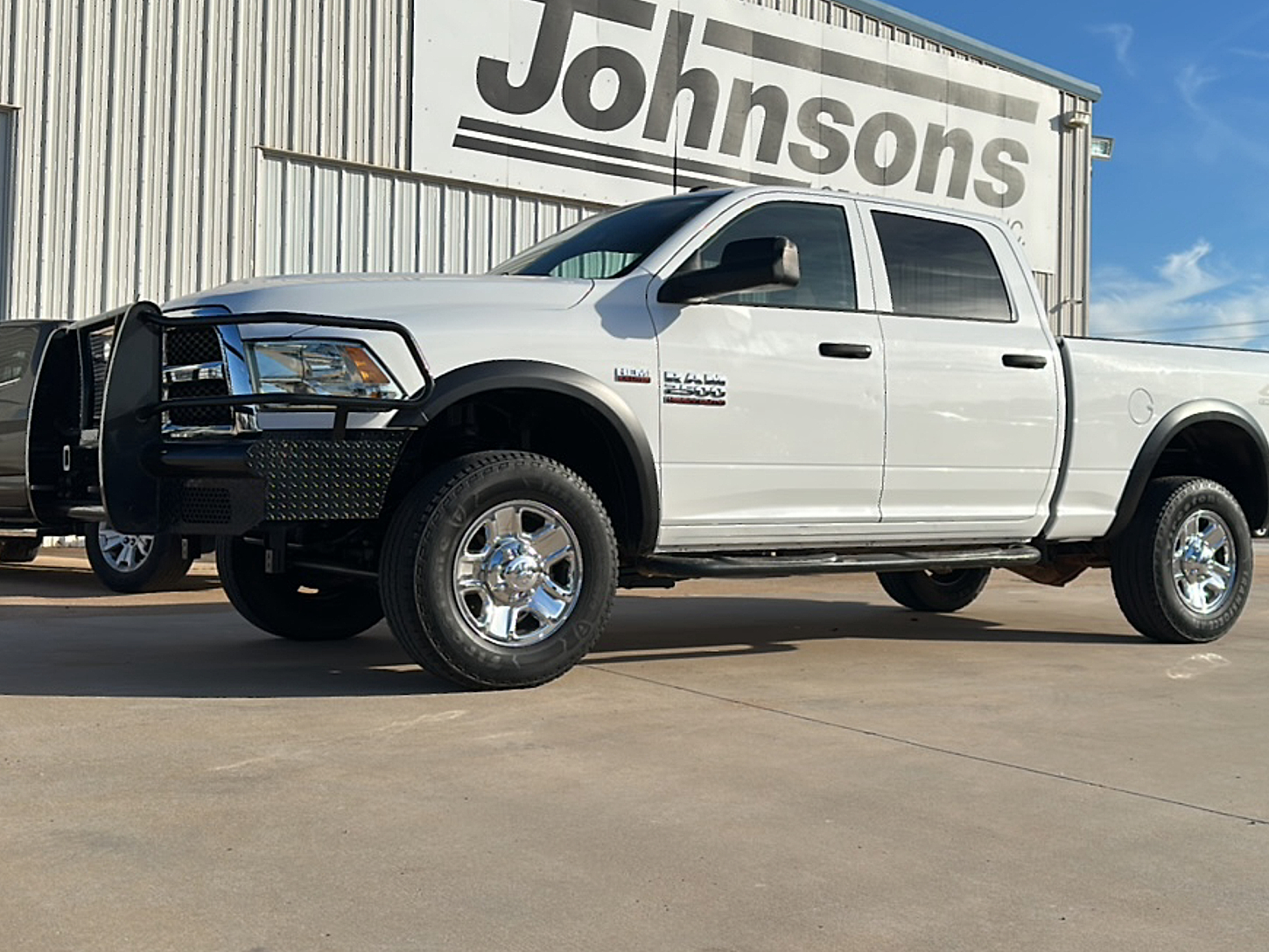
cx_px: 695
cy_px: 441
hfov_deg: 56.7
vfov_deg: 44.1
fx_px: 1173
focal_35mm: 32
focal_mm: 6.86
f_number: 1.78
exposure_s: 1/6289
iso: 80
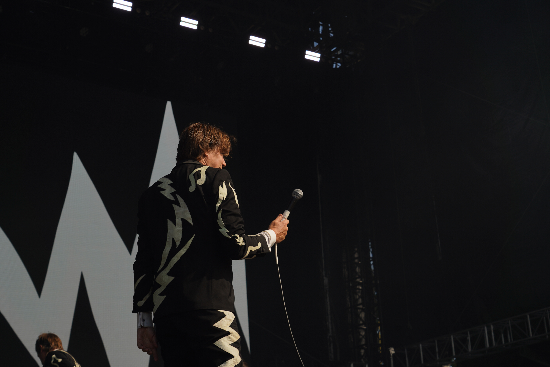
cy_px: 184
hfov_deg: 32.9
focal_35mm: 61
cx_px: 275
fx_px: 932
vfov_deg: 22.3
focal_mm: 61
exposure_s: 1/400
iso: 100
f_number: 8
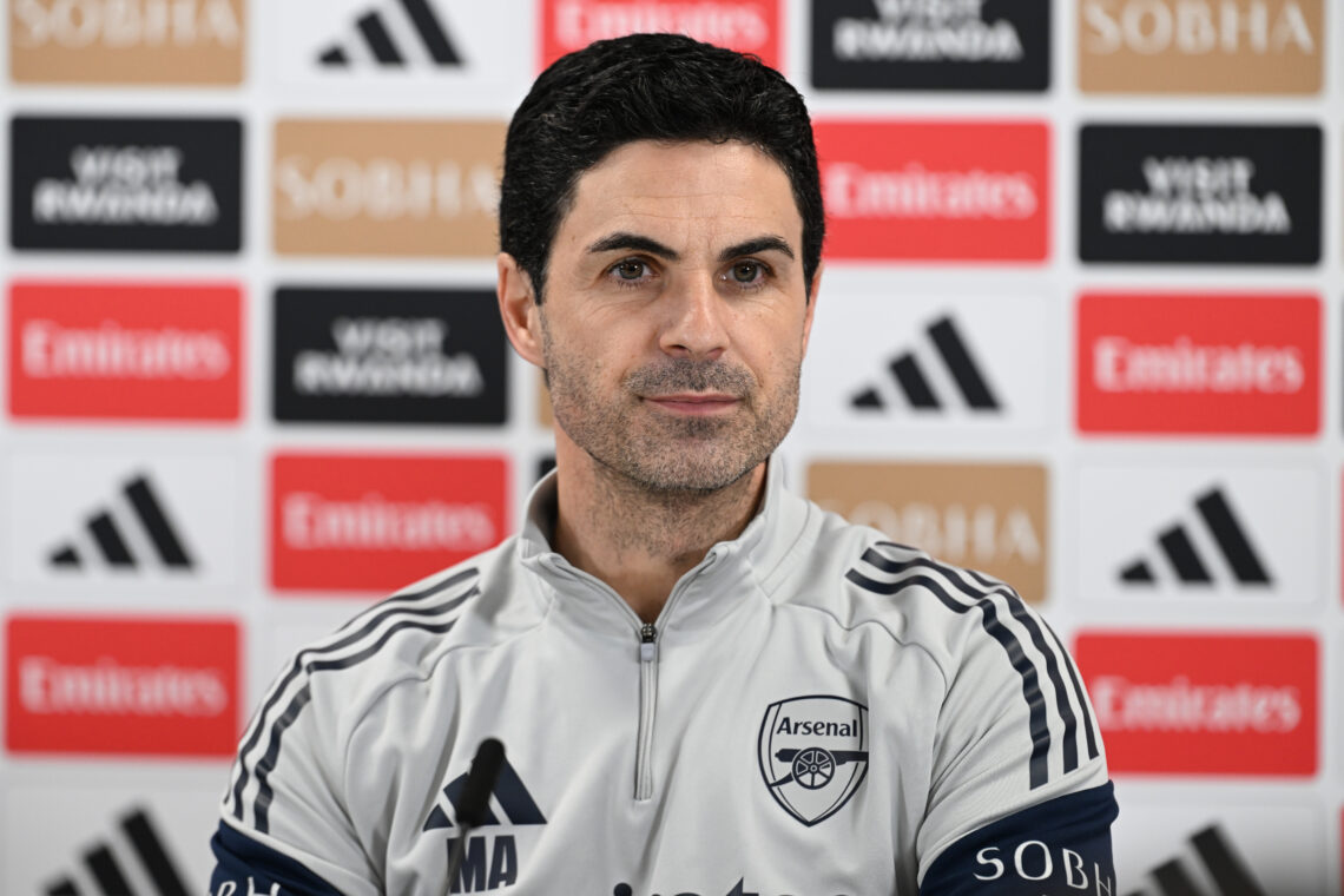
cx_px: 672
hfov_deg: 5.2
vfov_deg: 3.4
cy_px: 448
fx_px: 14932
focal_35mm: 400
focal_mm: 400
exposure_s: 1/200
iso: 1600
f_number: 4
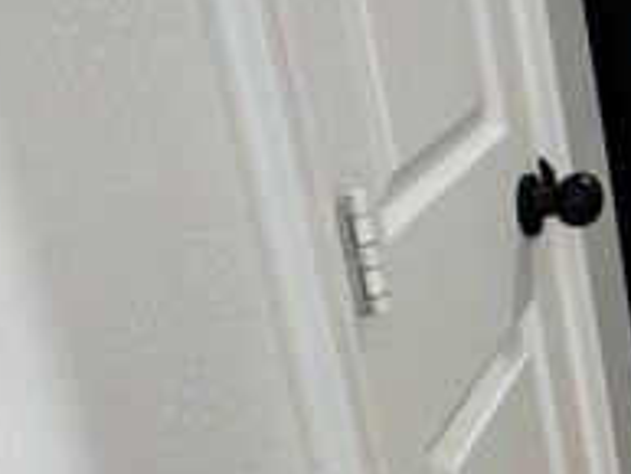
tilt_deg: -11.8
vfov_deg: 22.8
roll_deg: +0.8
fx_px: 1131
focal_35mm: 62
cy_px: 13
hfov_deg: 17.3
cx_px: 1368
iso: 200
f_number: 2.2
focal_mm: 2.22
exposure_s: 1/120
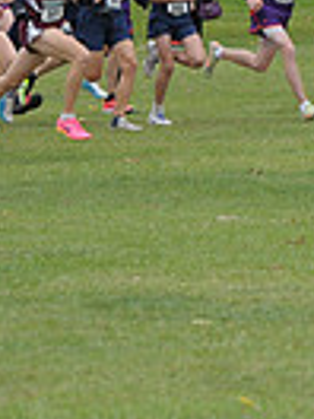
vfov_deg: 2.8
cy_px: -6
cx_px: 882
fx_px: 8454
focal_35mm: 699
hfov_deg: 2.1
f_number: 6.3
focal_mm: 165
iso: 1000
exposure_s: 1/800
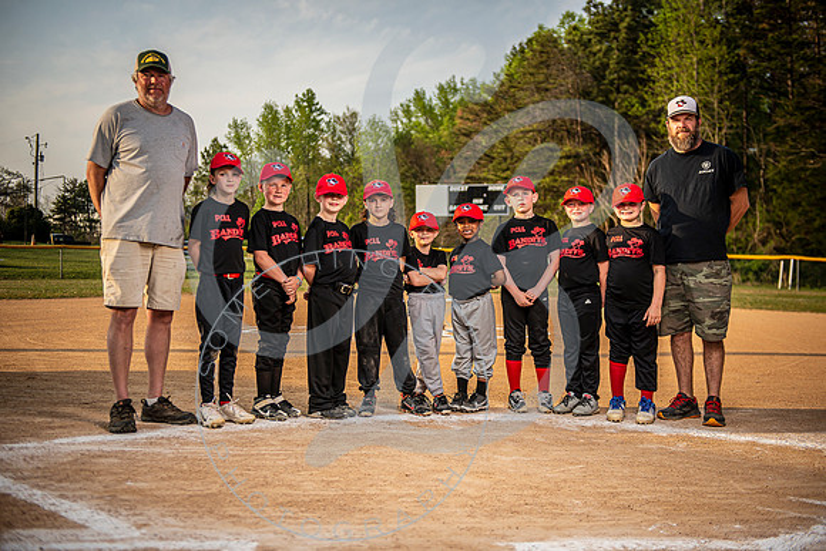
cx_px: 409
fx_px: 1050
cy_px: 276
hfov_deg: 42.9
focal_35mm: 46
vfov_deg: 29.4
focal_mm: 45
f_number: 4
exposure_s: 1/2500
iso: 64
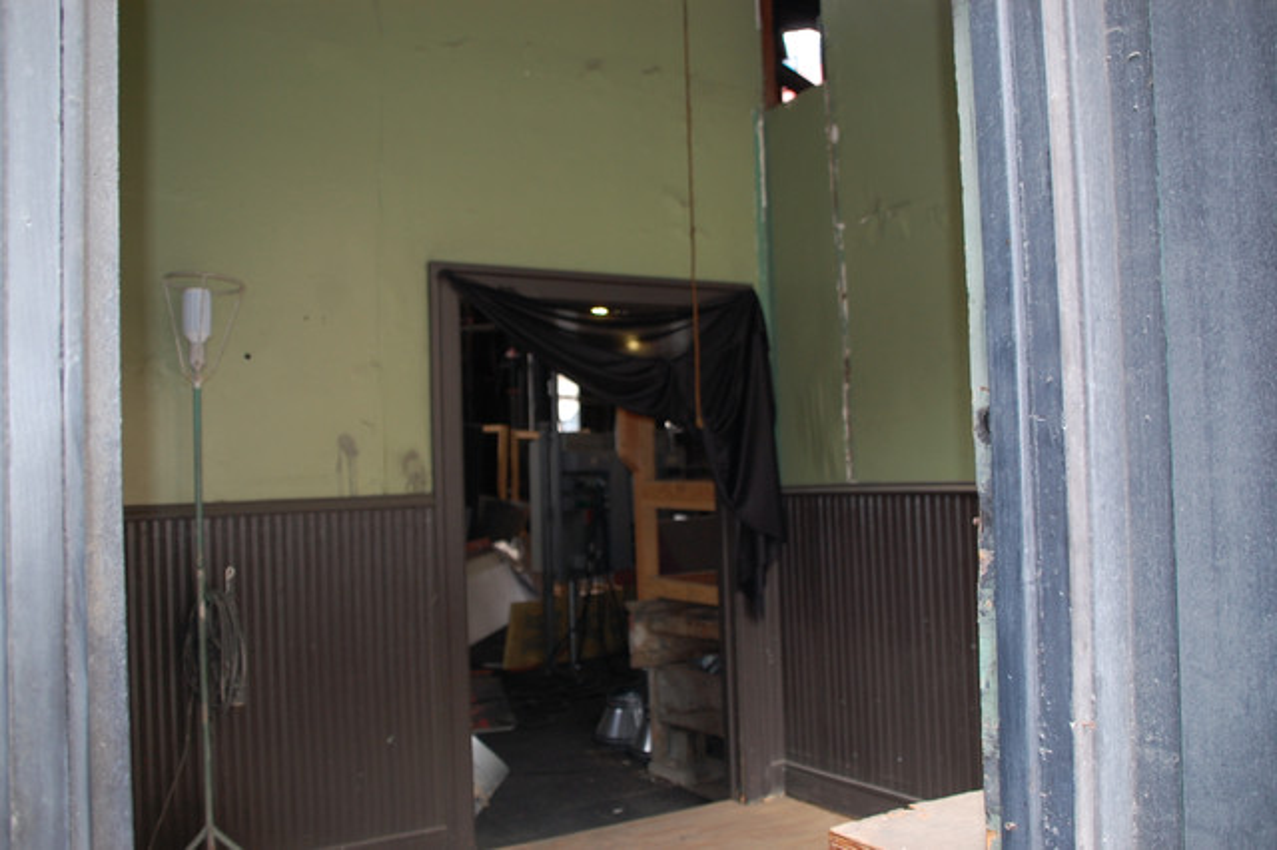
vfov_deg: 41.7
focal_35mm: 32
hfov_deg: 59.5
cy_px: 425
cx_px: 638
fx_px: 1117
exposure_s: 1/60
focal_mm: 21
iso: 400
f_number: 3.8
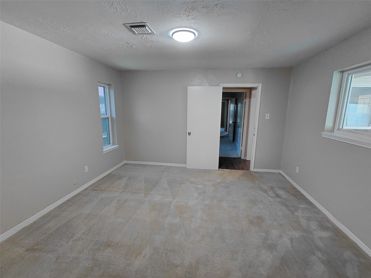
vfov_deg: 78.1
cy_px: 139
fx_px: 171
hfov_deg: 94.5
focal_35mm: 16
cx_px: 186
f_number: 2.2
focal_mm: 1.64
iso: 250
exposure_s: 1/40
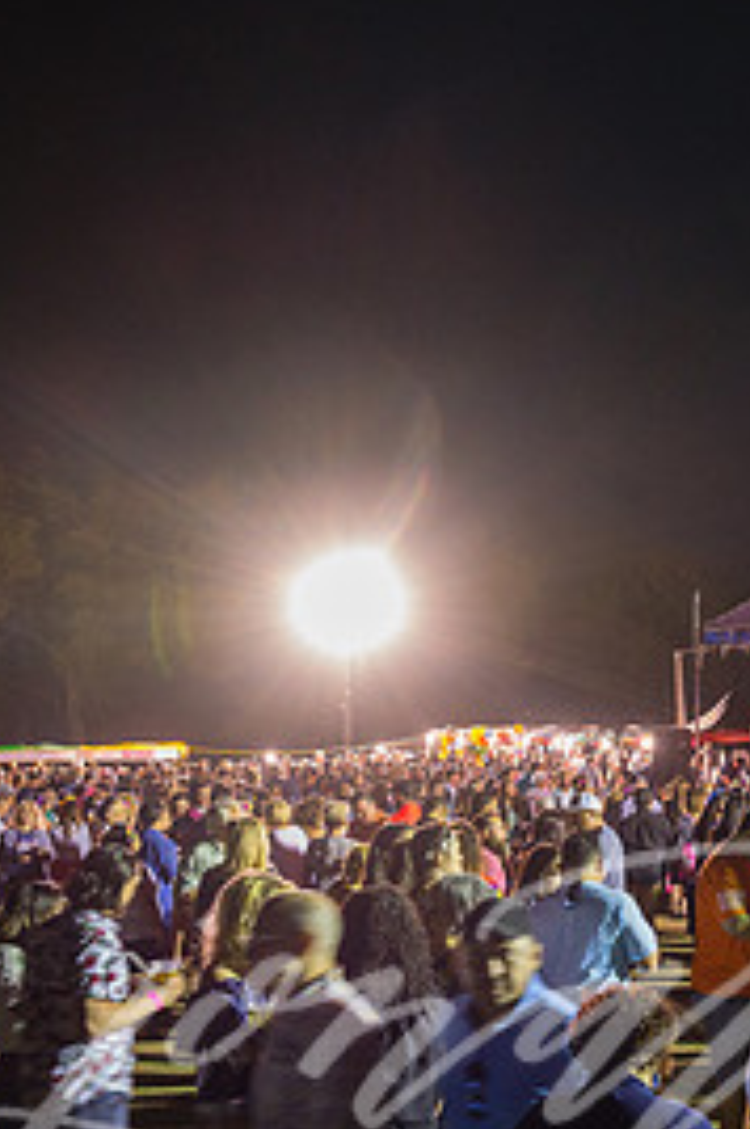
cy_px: 535
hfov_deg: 23.7
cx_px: 893
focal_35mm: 52
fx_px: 1629
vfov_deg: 38.2
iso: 2500
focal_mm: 24
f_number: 4
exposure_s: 1/15
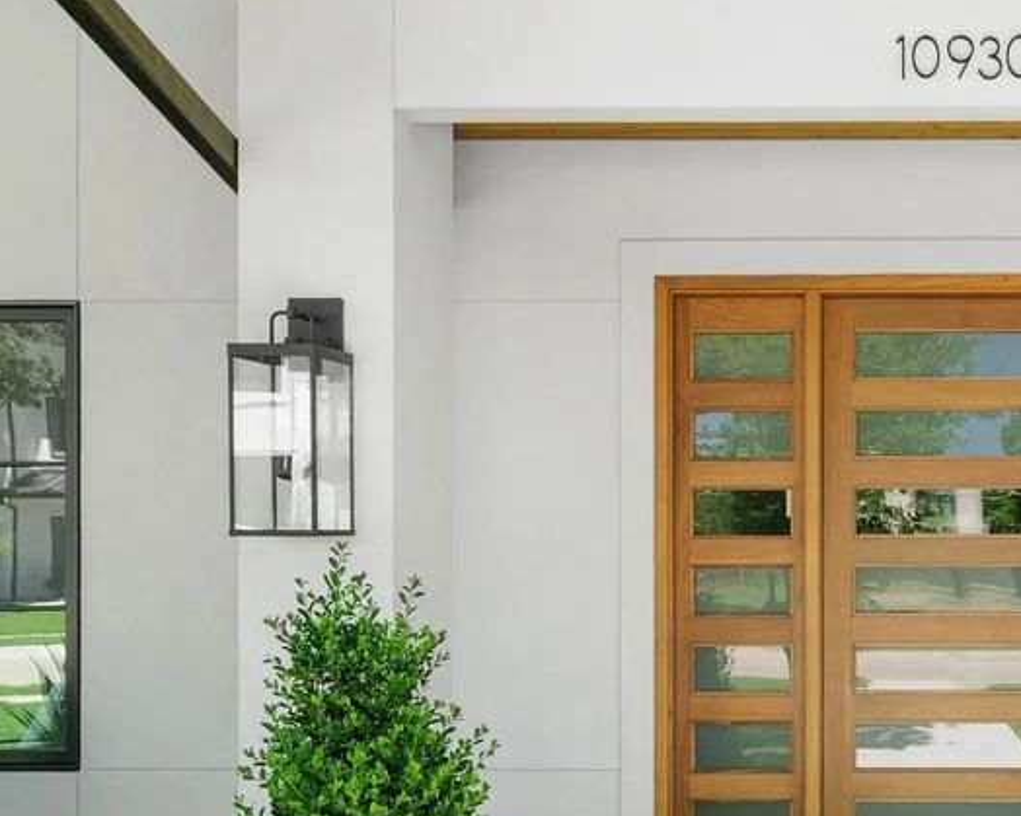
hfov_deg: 38.4
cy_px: 597
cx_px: 964
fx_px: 1329
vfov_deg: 33.6
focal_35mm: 44
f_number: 8
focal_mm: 24
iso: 400
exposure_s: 1/15
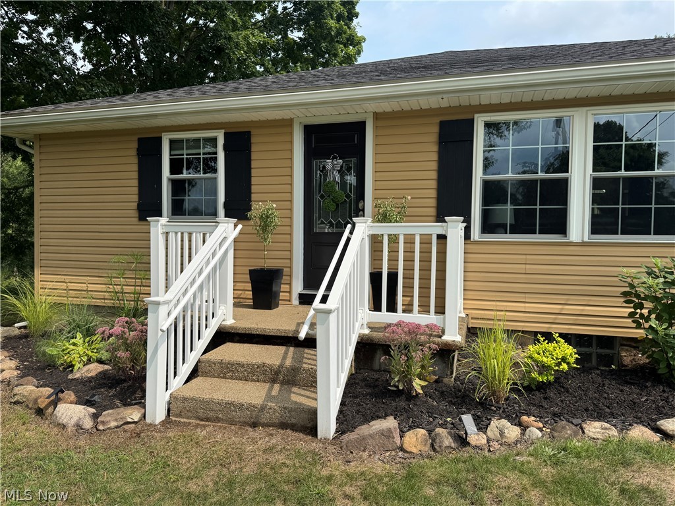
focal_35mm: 24
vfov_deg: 56.8
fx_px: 468
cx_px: 338
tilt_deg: -1.7
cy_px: 253
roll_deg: -1.0
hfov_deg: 71.6
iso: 80
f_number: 1.78
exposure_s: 1/2959
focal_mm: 6.76
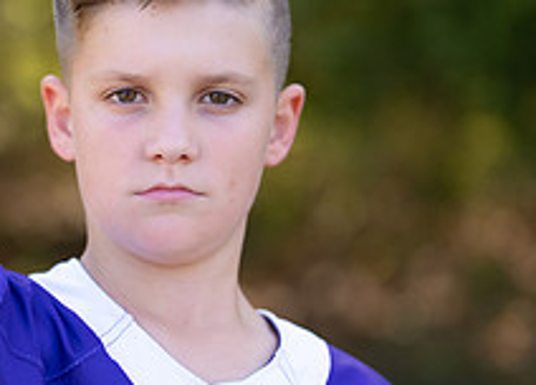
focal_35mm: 143
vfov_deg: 10.1
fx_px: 2180
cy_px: 281
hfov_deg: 14.0
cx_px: 137
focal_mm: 50
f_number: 1.2
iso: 100
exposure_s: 1/2000
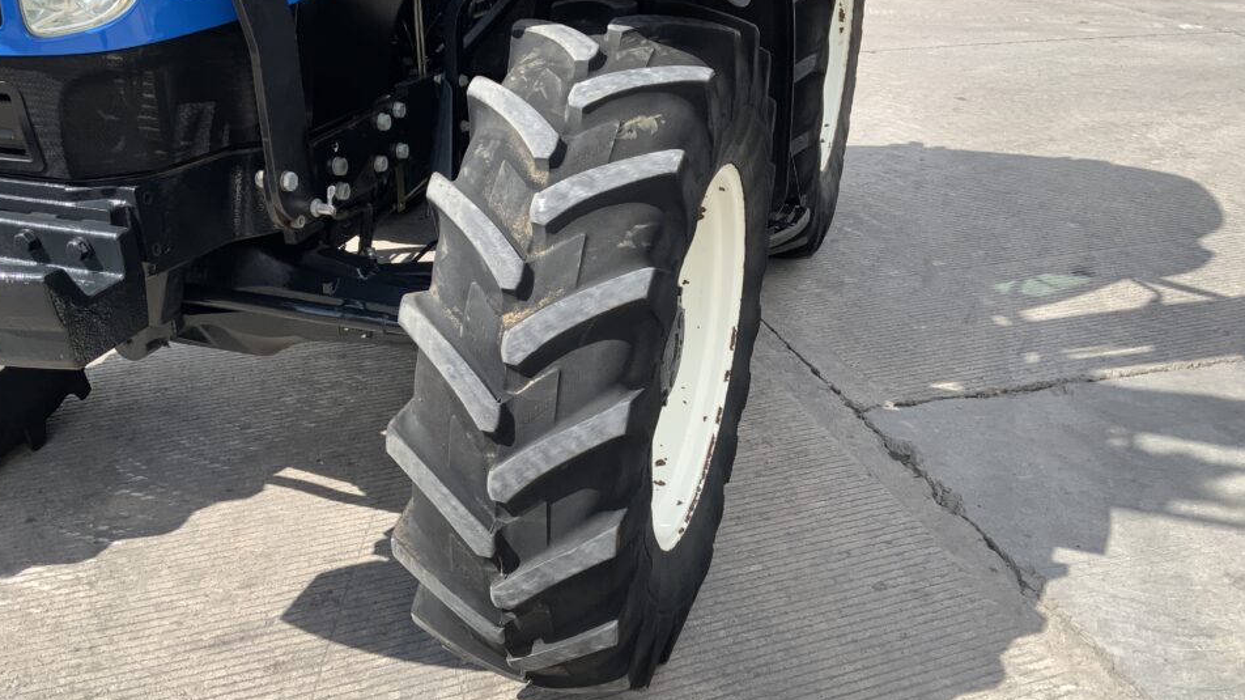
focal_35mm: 34
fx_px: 1122
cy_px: 318
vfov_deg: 34.6
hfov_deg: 58.0
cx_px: 608
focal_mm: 3
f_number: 1.8
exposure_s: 1/912
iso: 16
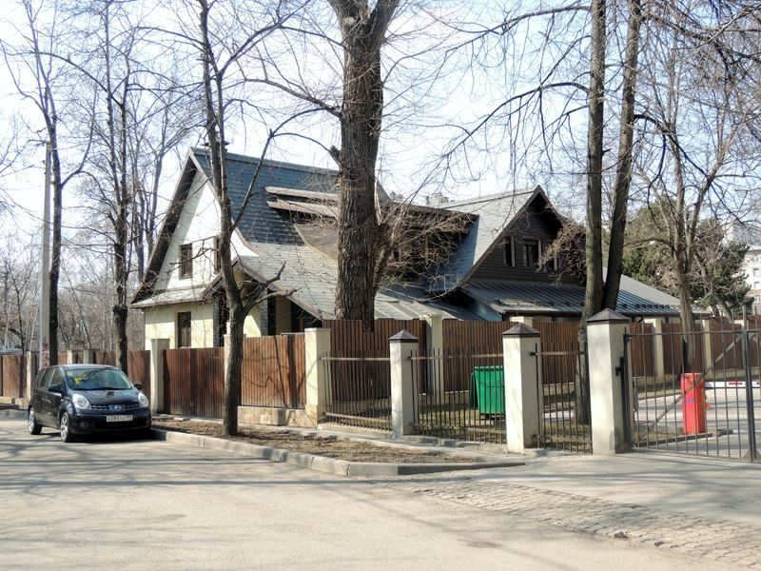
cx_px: 380
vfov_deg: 36.0
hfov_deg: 46.8
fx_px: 879
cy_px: 286
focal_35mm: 40
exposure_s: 1/320
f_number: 3.3
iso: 100
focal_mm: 7.1
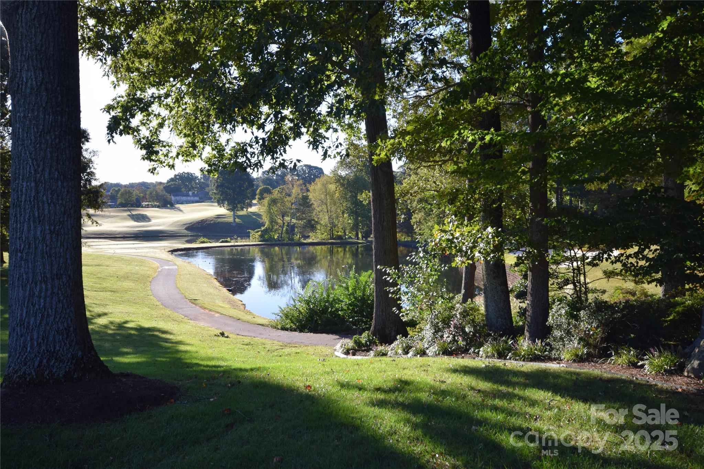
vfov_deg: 43.6
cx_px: 352
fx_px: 587
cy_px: 234
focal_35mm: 30
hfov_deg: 61.9
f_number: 8
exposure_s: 1/250
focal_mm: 20
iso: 280
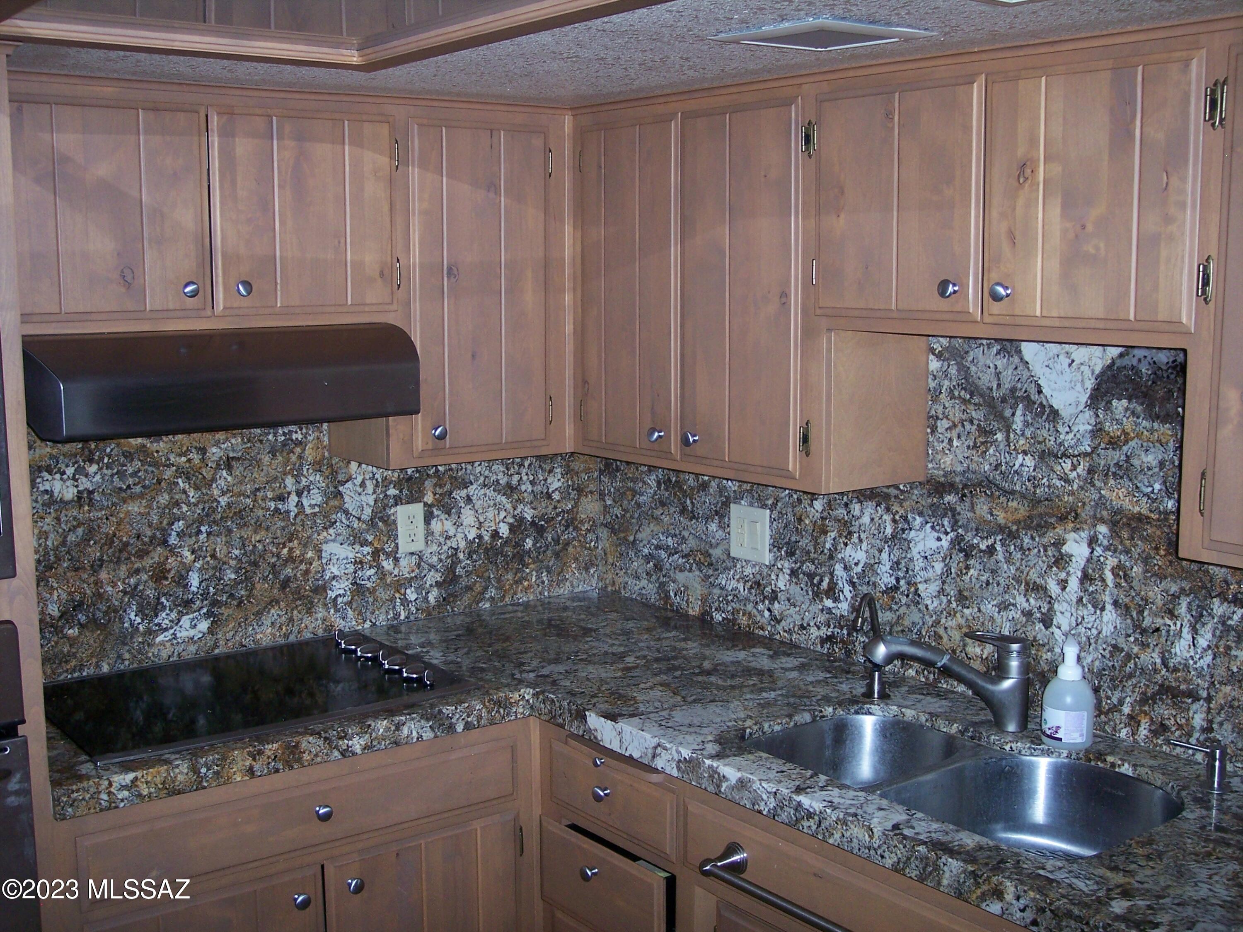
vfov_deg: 36.8
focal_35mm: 39
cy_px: 466
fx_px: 1400
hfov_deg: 47.9
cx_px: 622
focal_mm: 8
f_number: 2.8
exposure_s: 1/60
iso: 140
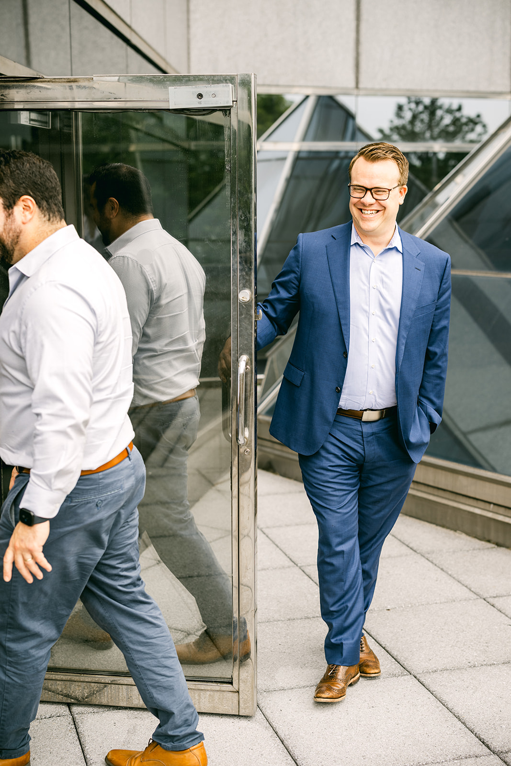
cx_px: 256
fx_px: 1064
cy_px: 383
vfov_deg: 39.6
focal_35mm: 50
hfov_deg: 27.0
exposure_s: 1/640
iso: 160
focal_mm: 50
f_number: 2.5
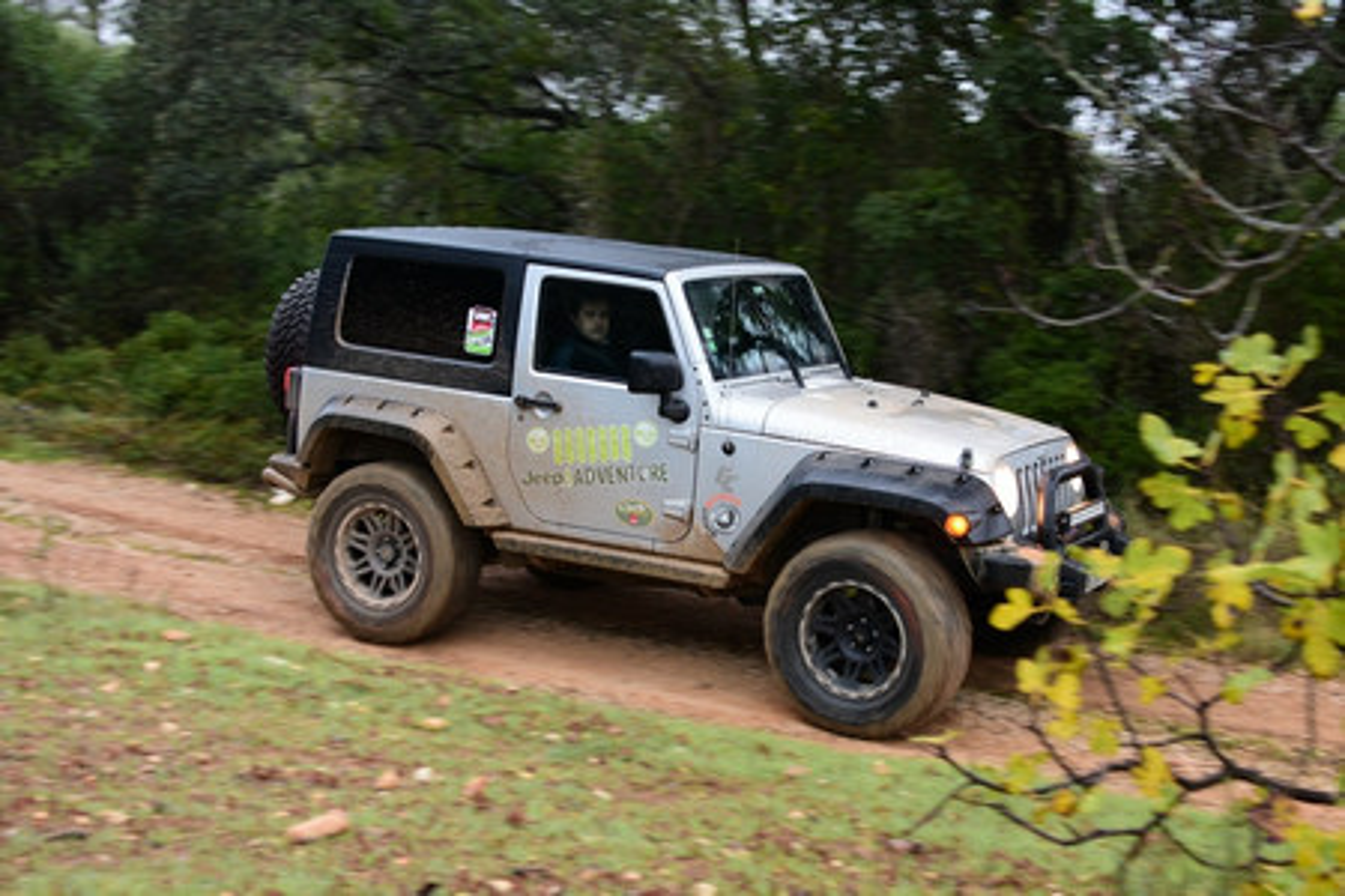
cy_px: 448
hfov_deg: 37.9
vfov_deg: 25.8
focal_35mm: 52
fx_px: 1961
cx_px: 672
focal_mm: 35
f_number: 2.8
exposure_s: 1/125
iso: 1000
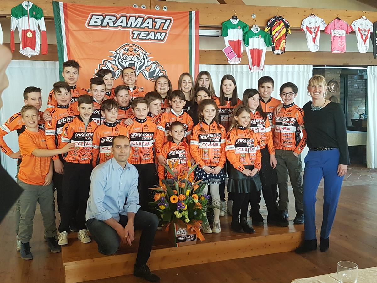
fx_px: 283
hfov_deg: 67.3
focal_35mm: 26
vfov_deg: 53.1
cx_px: 188
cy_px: 142
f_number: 1.7
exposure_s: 1/50
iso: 200
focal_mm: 4.2
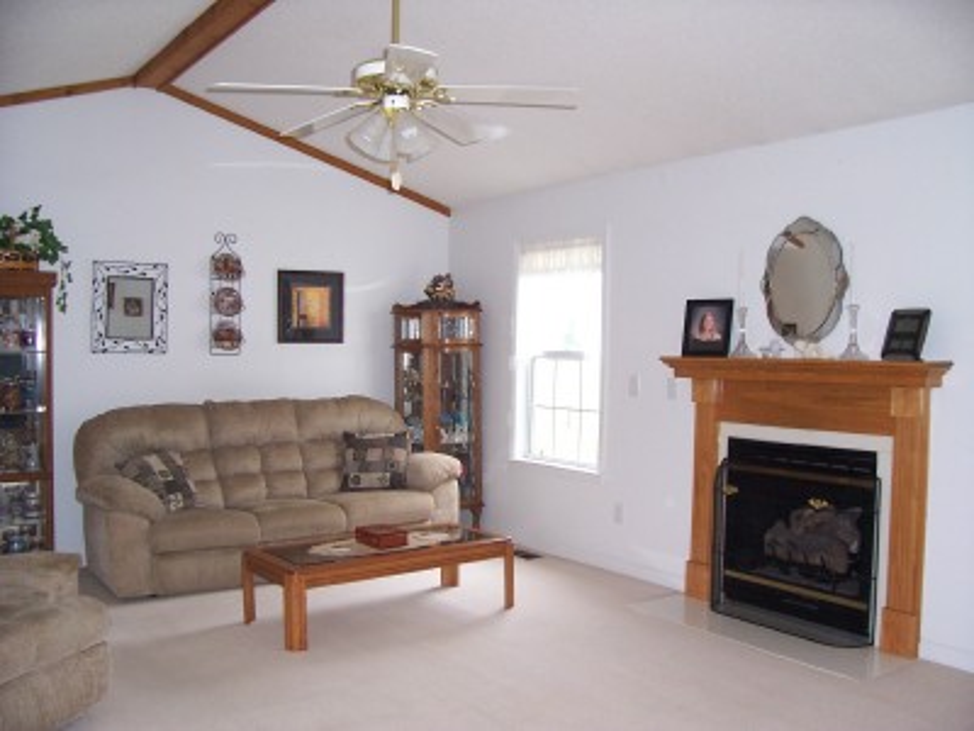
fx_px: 957
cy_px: 366
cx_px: 487
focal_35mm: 34
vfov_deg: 41.8
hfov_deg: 54.0
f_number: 2.7
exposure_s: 1/60
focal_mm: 5.6
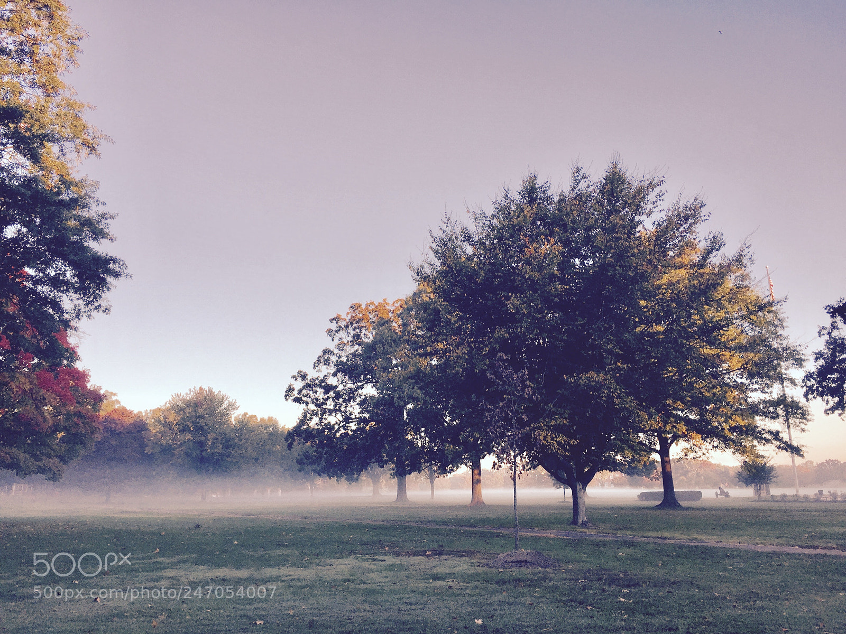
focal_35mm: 29
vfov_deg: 48.2
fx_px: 709
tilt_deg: +15.2
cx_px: 423
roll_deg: +2.1
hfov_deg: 61.7
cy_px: 317
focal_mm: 4.15
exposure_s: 1/366
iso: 32
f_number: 2.2
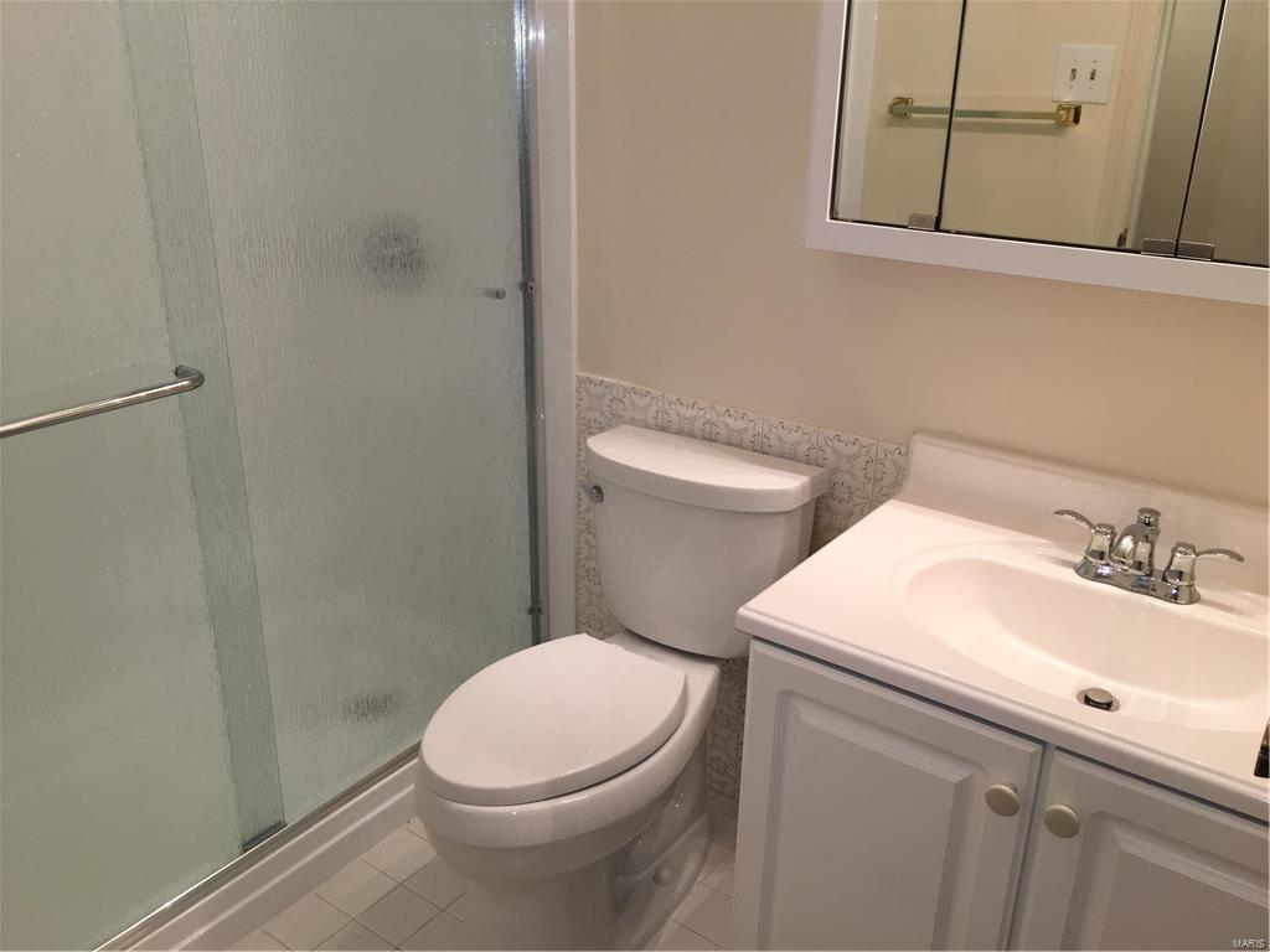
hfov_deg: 61.7
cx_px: 635
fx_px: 1064
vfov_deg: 48.2
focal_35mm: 29
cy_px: 476
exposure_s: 1/30
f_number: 2.2
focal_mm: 4.15
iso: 40
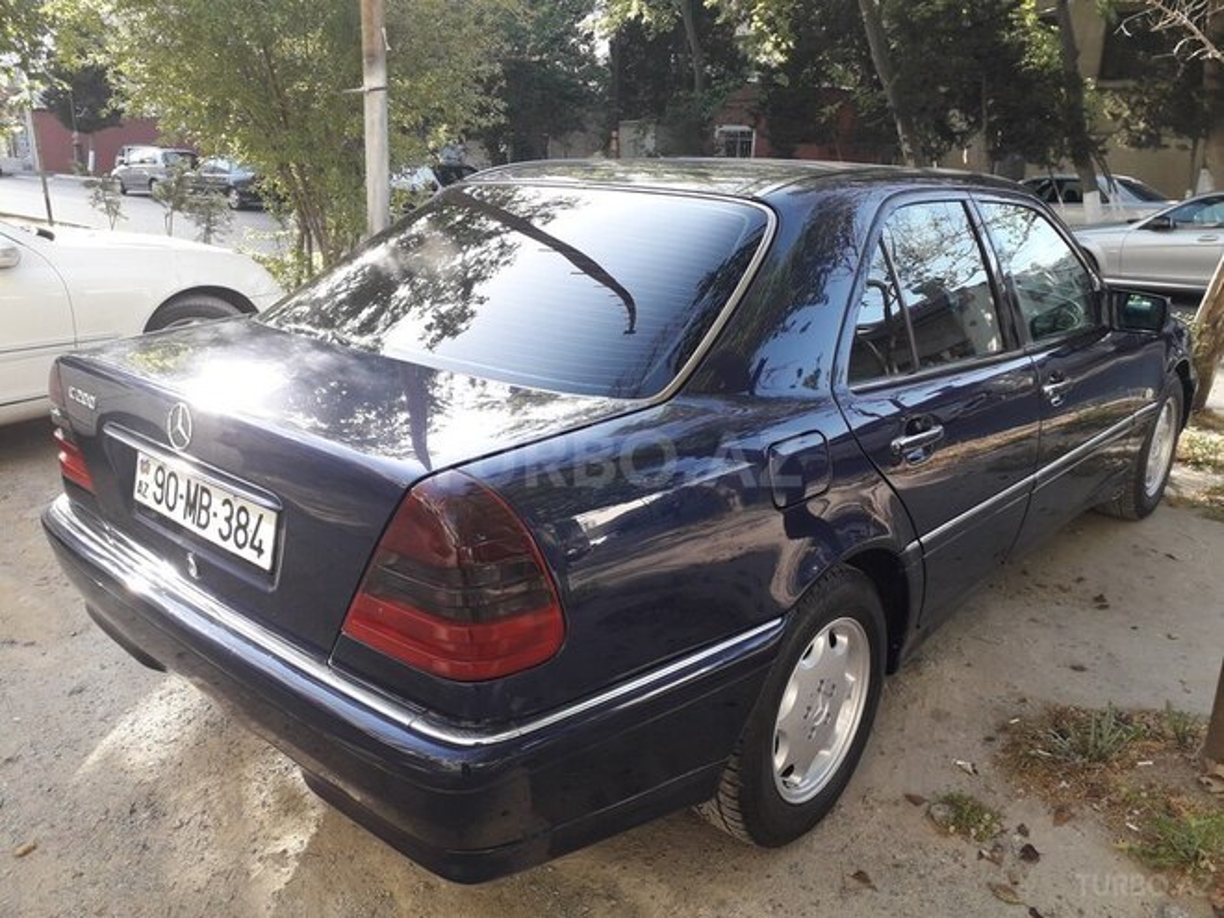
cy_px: 459
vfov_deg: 51.4
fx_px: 955
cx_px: 612
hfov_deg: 65.3
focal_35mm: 27
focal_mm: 3.6
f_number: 1.9
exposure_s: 1/130
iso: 40
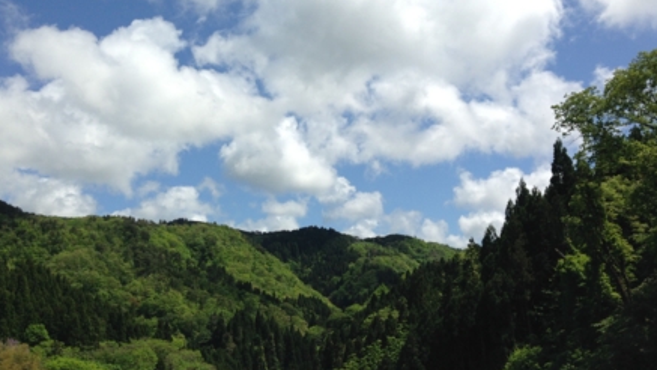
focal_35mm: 37
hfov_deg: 54.0
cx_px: 332
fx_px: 645
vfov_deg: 31.9
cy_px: 140
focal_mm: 4.12
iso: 50
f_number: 2.4
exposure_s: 1/2358
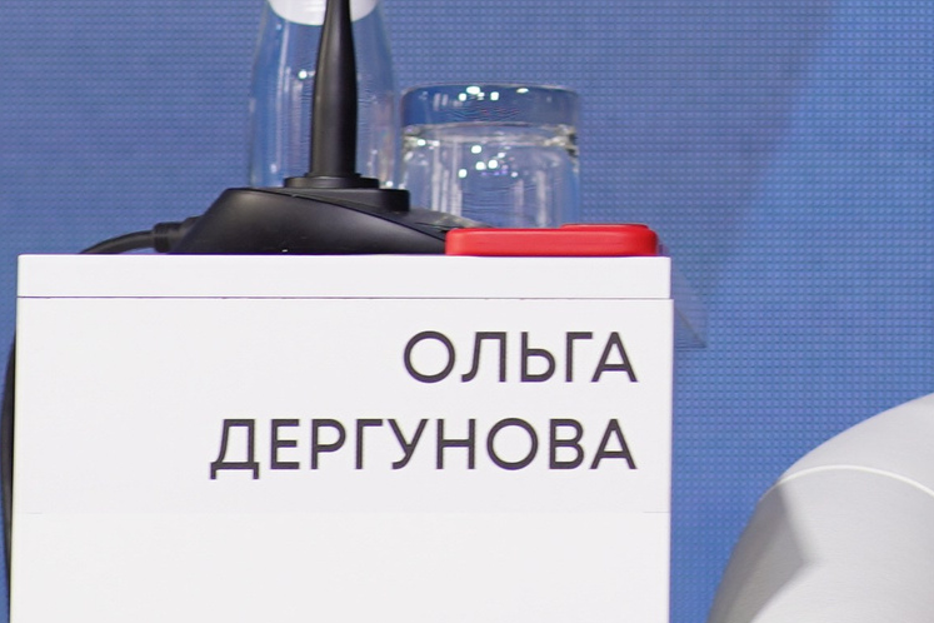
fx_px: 11285
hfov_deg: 4.7
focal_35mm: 435
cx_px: 1137
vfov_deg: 3.2
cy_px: -183
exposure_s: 1/80
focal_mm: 85
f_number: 2.5
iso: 125
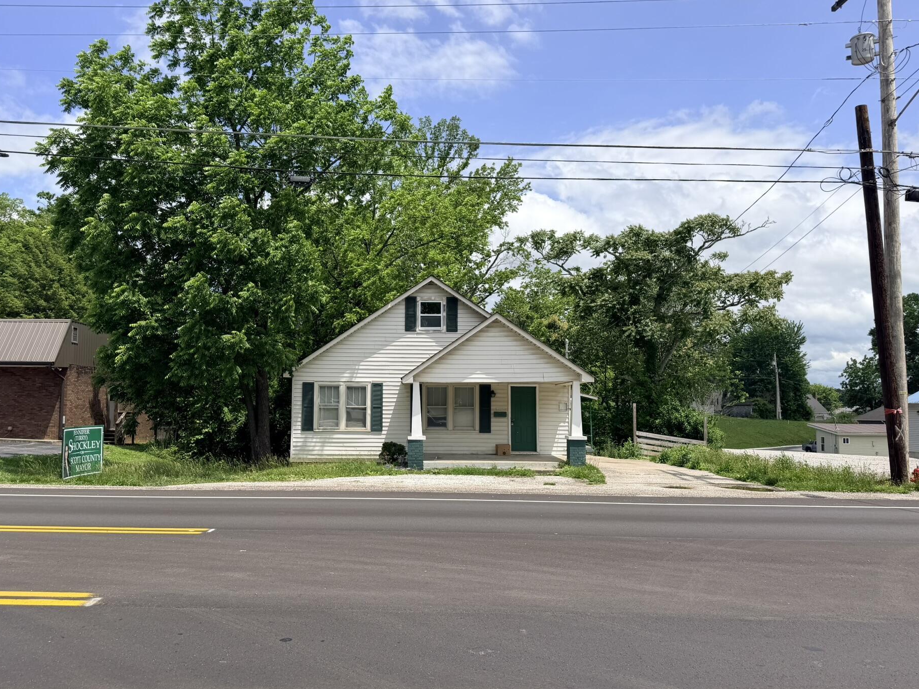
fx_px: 717
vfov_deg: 51.3
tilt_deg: +3.4
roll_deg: +0.4
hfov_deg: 65.2
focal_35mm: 27
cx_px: 414
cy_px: 363
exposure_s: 1/4673
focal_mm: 6.76
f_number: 1.78
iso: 80
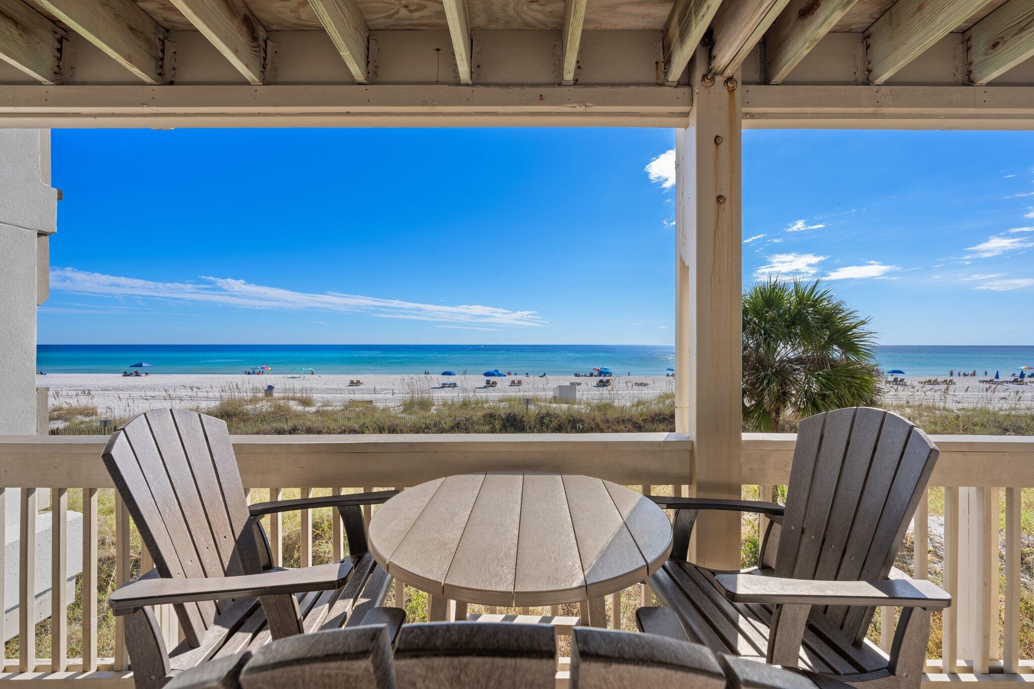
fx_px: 402
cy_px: 344
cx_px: 517
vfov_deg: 81.2
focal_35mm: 14
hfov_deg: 104.3
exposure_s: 1/30
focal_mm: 14
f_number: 11
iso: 100
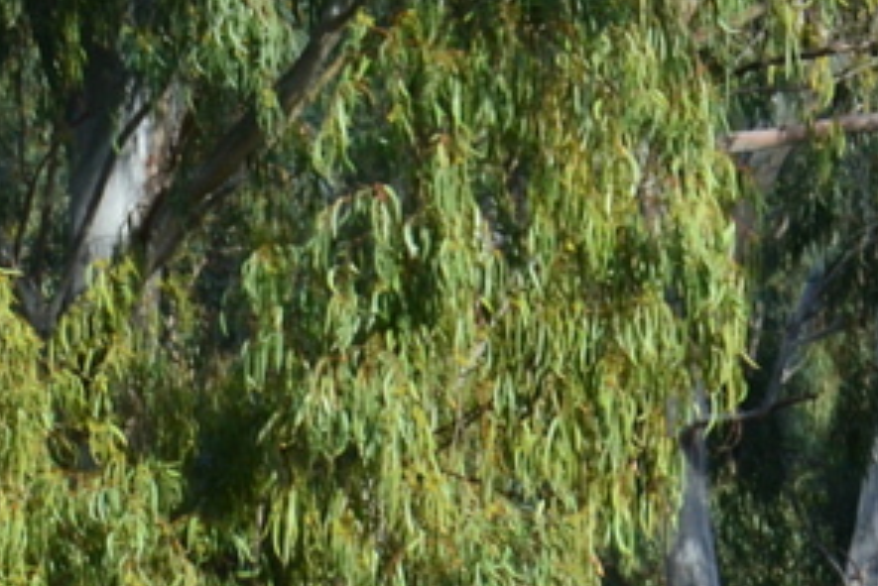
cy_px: 1154
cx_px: -30
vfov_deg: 2.3
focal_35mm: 598
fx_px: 14591
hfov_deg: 3.4
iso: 400
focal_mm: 98
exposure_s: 1/200
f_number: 10
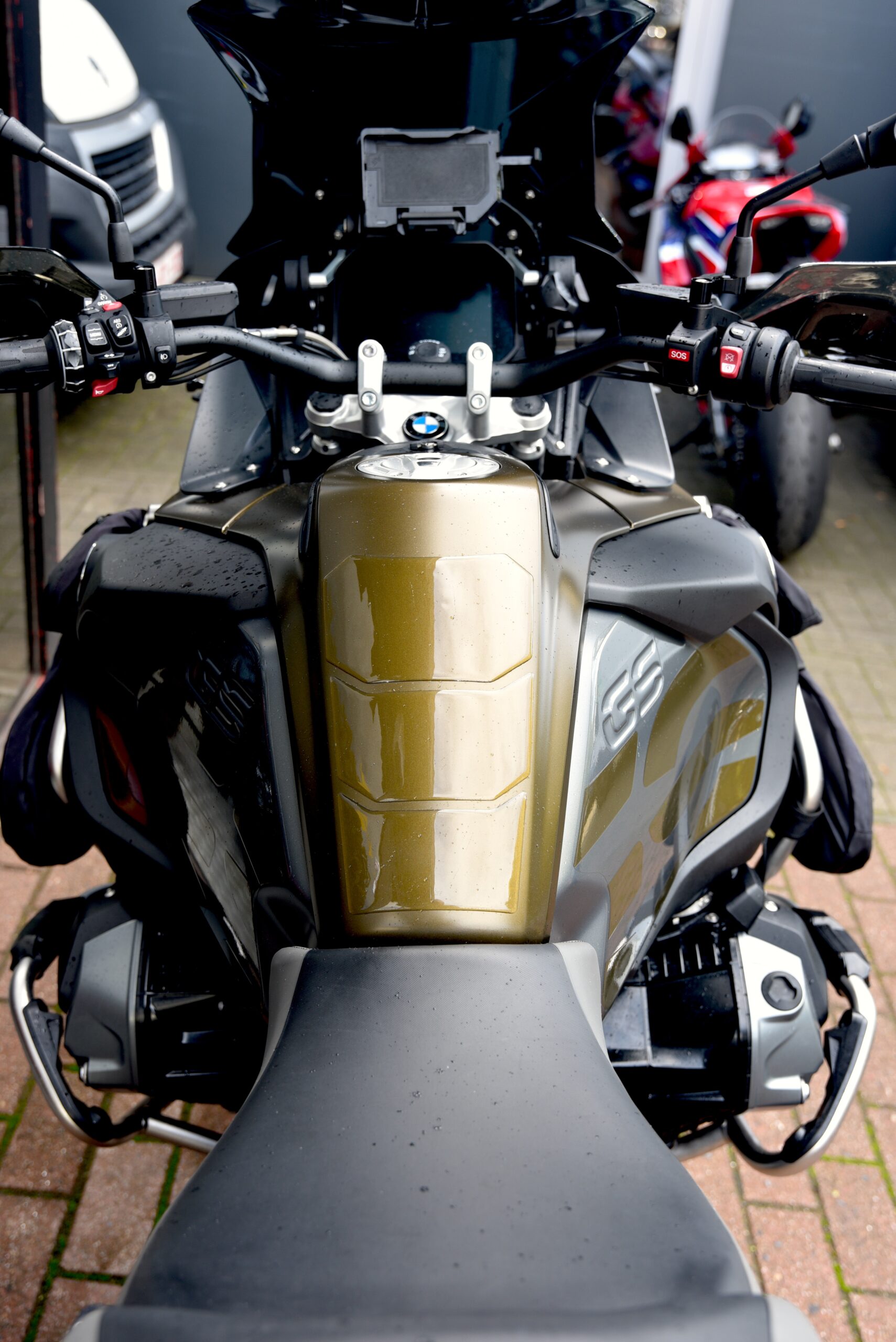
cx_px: 448
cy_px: 671
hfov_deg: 35.1
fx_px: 1417
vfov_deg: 50.7
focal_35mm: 38
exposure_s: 1/80
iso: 200
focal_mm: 38
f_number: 4.5
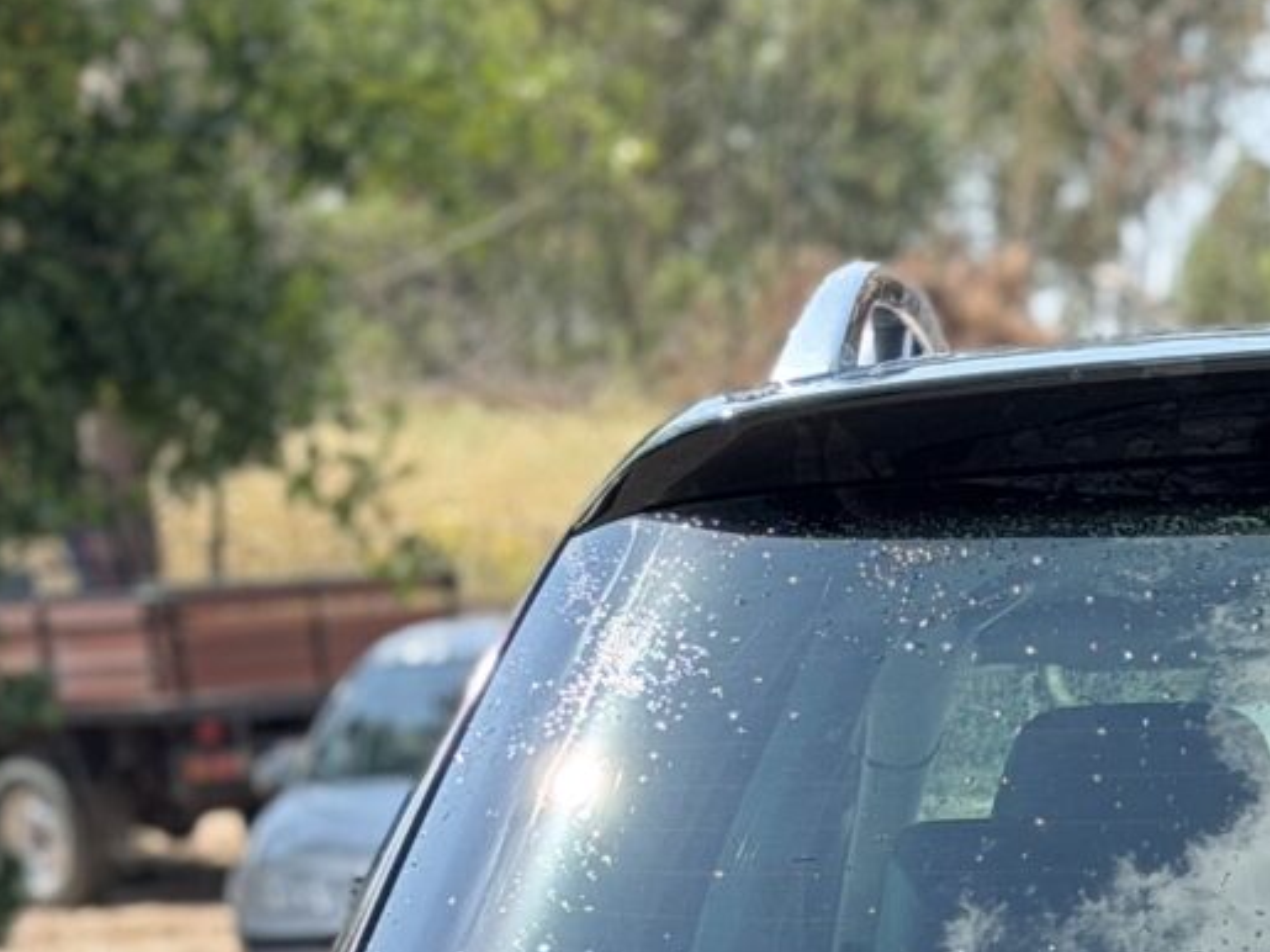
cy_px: 1603
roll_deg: -2.6
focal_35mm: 179
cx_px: 1630
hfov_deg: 10.8
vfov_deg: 8.1
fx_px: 6566
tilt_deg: -3.6
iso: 100
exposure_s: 1/706
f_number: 1.78
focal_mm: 6.76
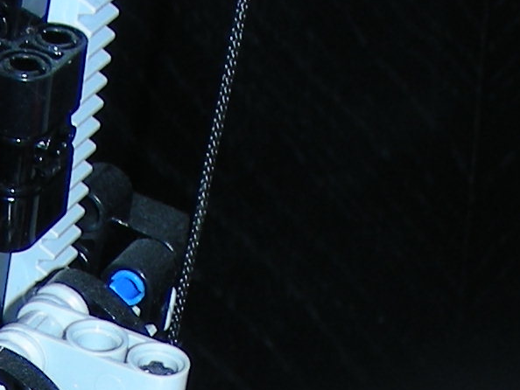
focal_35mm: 180
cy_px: 849
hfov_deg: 11.0
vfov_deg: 7.8
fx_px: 2705
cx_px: 210
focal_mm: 6.3
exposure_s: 1/60
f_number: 3.5
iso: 50
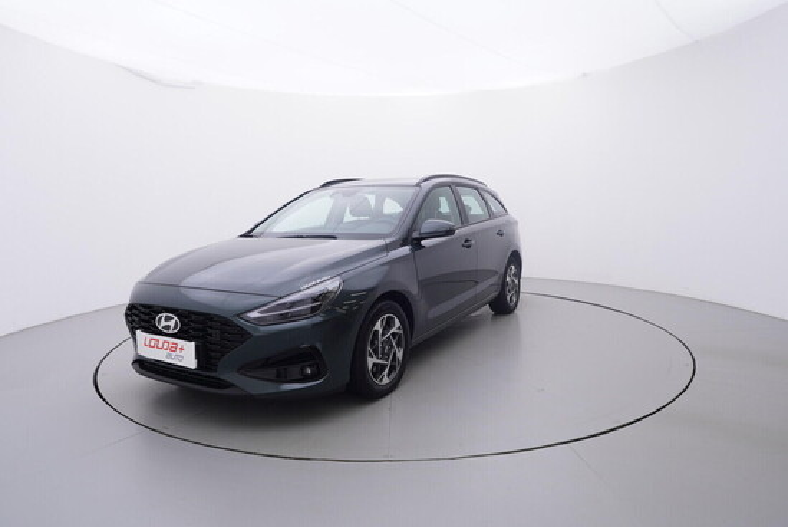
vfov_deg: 56.2
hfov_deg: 77.3
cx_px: 394
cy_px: 264
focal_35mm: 22
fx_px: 493
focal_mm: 15
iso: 200
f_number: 5
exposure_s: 1/80
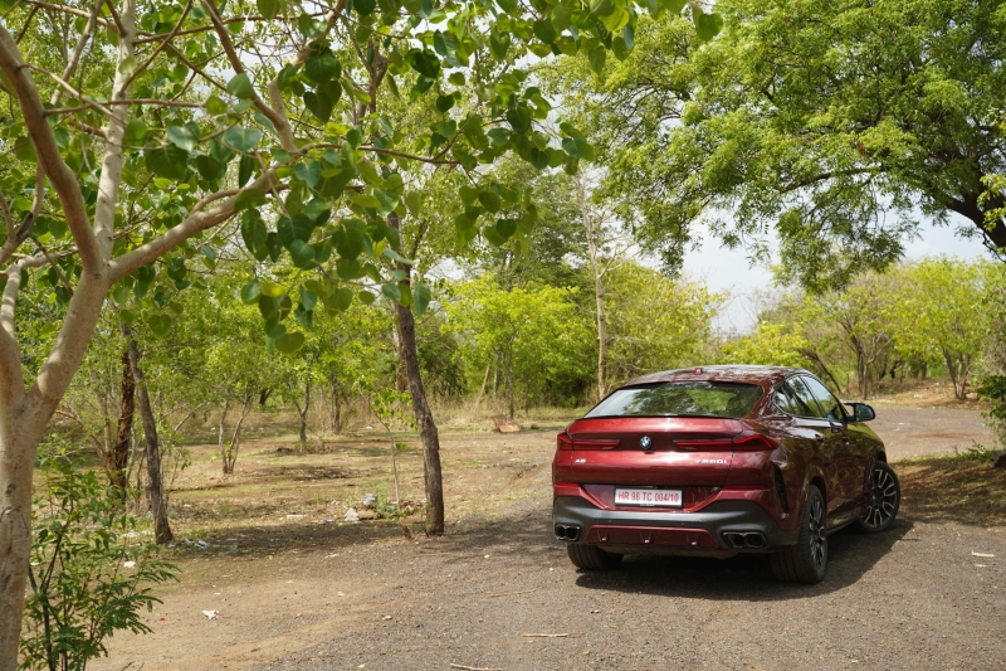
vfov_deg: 33.4
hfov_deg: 48.5
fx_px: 1117
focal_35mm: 40
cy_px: 336
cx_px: 503
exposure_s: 1/250
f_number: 4.5
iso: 125
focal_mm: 40
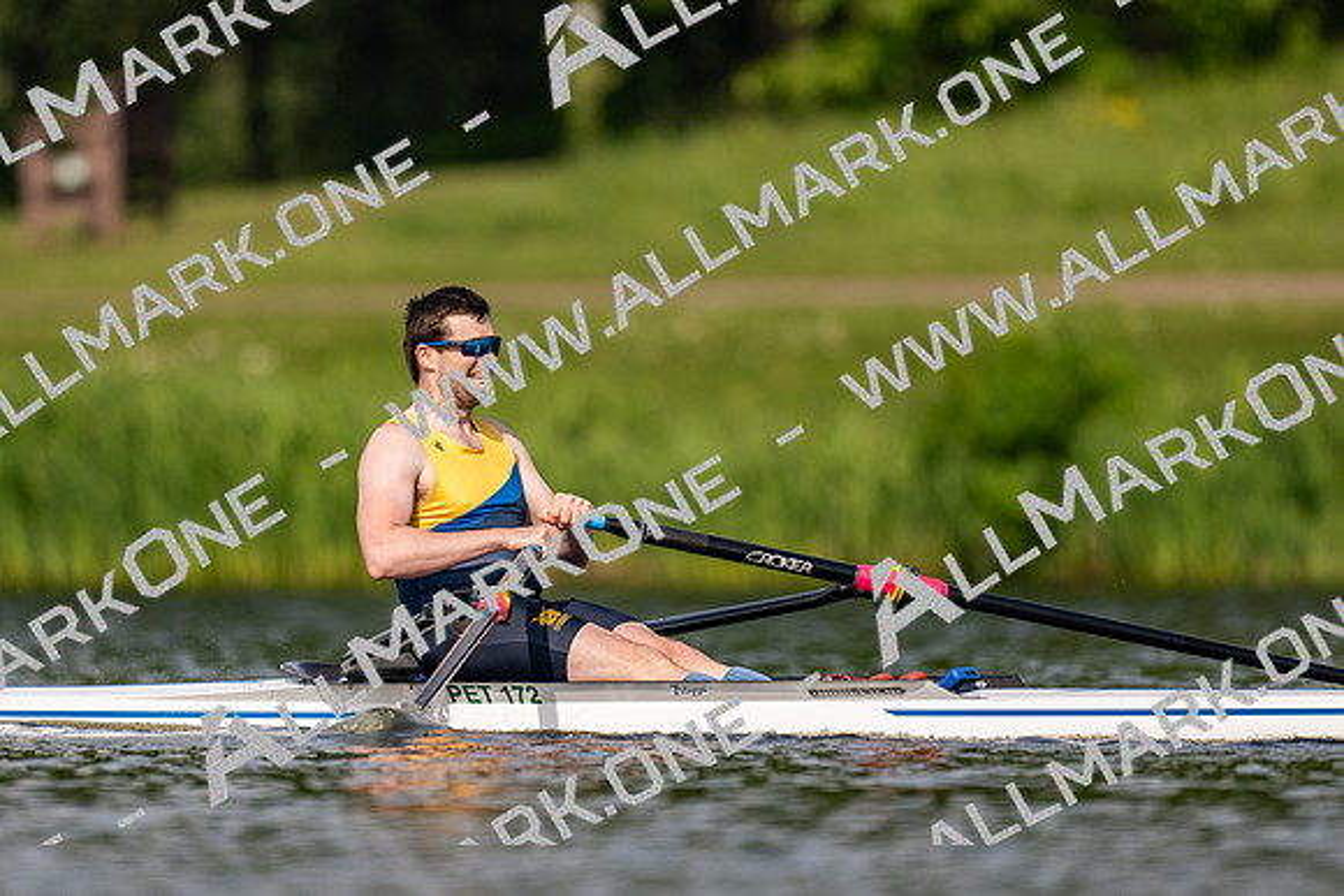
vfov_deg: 1.5
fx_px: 33624
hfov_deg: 2.3
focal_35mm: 900
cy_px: 448
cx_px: 672
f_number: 4
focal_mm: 600
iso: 220
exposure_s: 1/2500
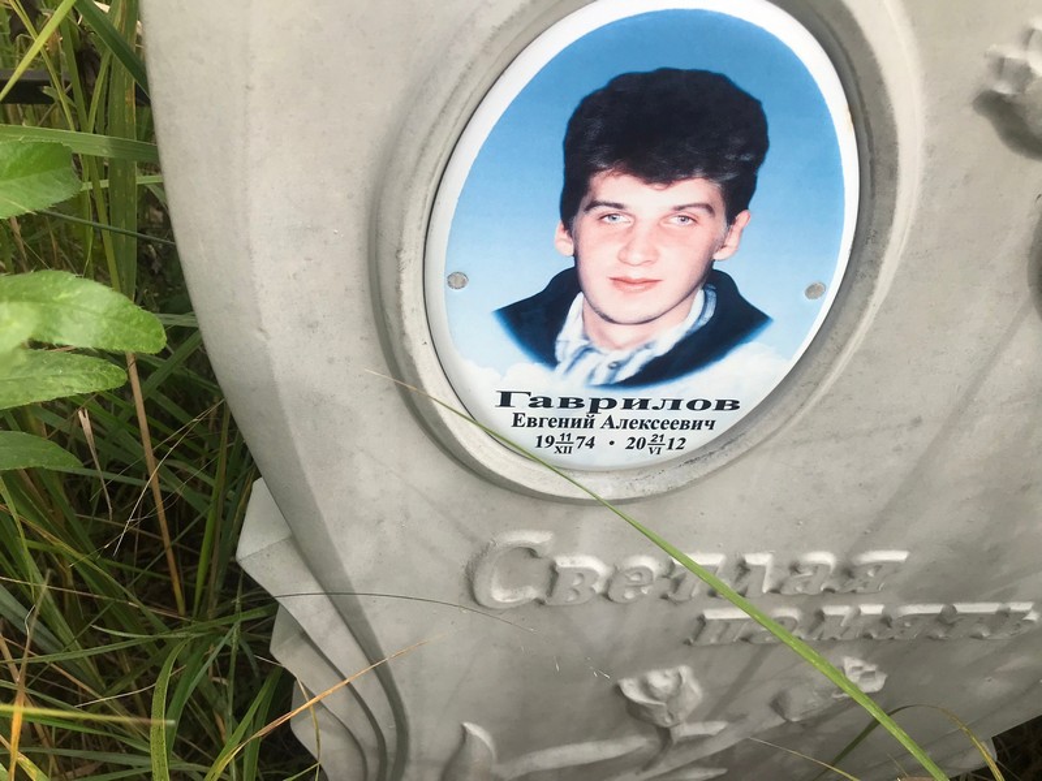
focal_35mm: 28
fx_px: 843
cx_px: 521
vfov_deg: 49.7
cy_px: 390
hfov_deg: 63.4
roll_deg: -3.5
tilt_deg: -41.0
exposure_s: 1/879
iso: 20
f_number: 1.8
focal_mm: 3.99
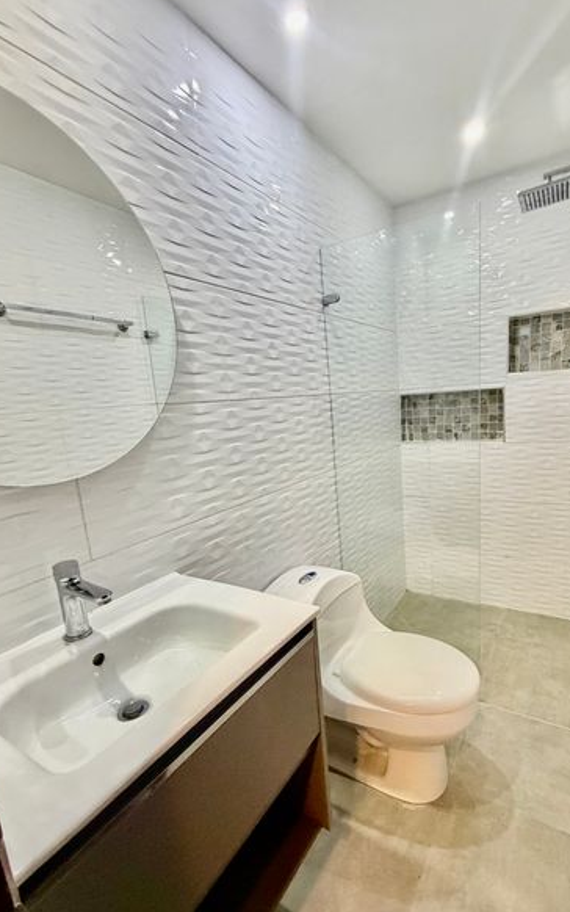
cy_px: 483
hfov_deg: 67.8
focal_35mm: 17
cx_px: 321
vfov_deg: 94.2
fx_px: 422
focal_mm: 2.22
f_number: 2.2
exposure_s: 1/60
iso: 400
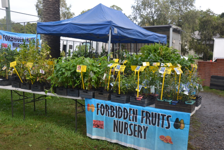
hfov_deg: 53.1
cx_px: 112
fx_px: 224
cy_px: 75
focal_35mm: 36
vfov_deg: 36.9
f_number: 5.6
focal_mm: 24
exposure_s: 1/125
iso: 100
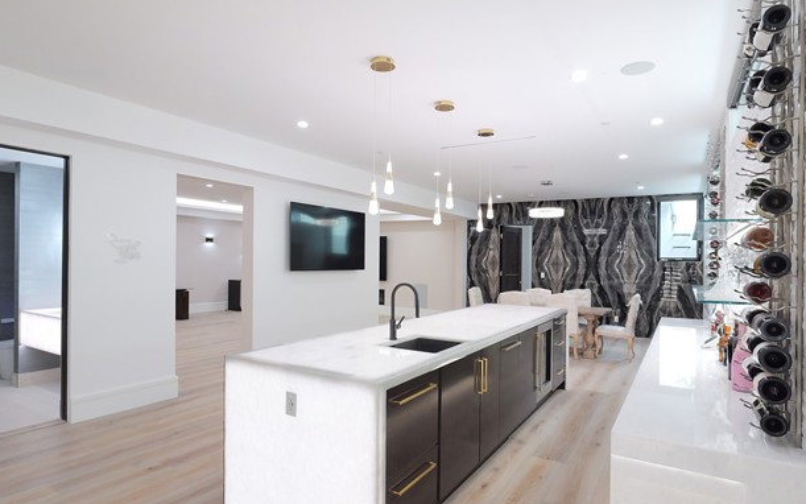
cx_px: 409
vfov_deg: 59.6
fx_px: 439
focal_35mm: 20
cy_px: 267
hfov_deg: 85.1
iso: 2500
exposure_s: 1/60
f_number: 8
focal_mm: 9
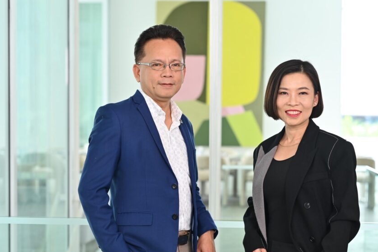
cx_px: 227
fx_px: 755
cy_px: 163
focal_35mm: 72
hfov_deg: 28.0
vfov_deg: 18.9
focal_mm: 50
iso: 160
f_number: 2.5
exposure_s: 1/250
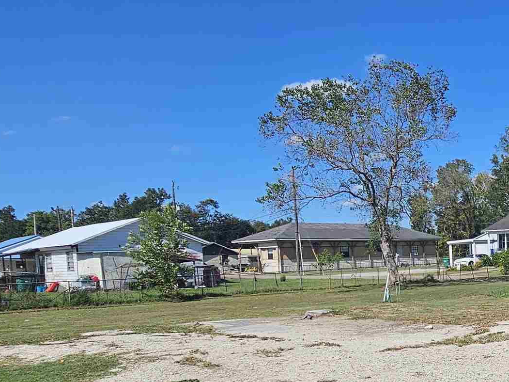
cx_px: 528
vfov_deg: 36.5
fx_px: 559
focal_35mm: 38
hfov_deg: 41.4
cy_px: 302
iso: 50
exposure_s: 1/3707
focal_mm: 2.2
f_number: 2.2
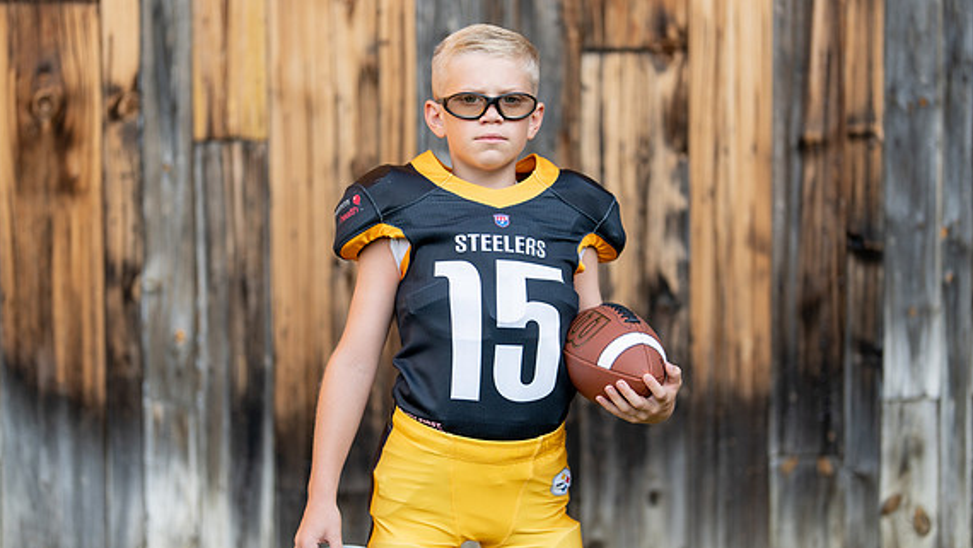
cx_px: 483
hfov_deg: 32.3
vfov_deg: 18.5
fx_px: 1677
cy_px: 297
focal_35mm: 65
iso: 100
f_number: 1.2
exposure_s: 1/2000
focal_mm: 50
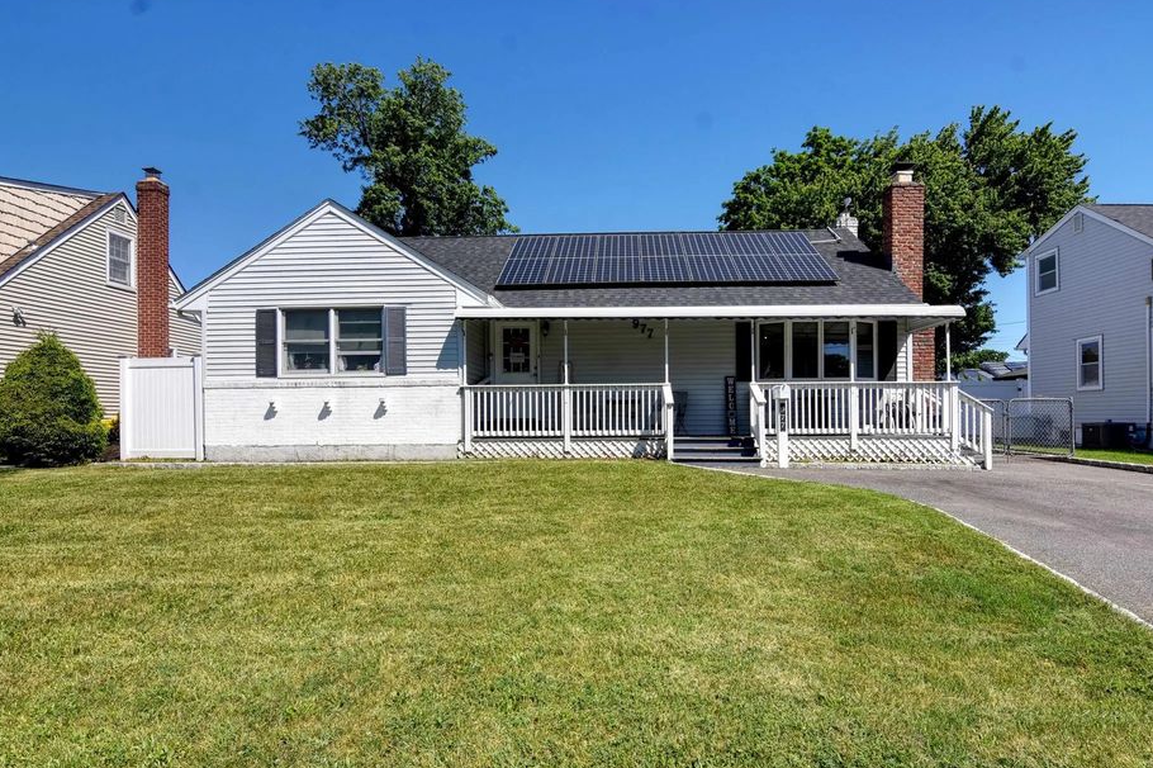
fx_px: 594
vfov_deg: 65.6
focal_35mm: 19
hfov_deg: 88.1
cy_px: 414
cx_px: 618
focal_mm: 11
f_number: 9
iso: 320
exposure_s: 1/1000
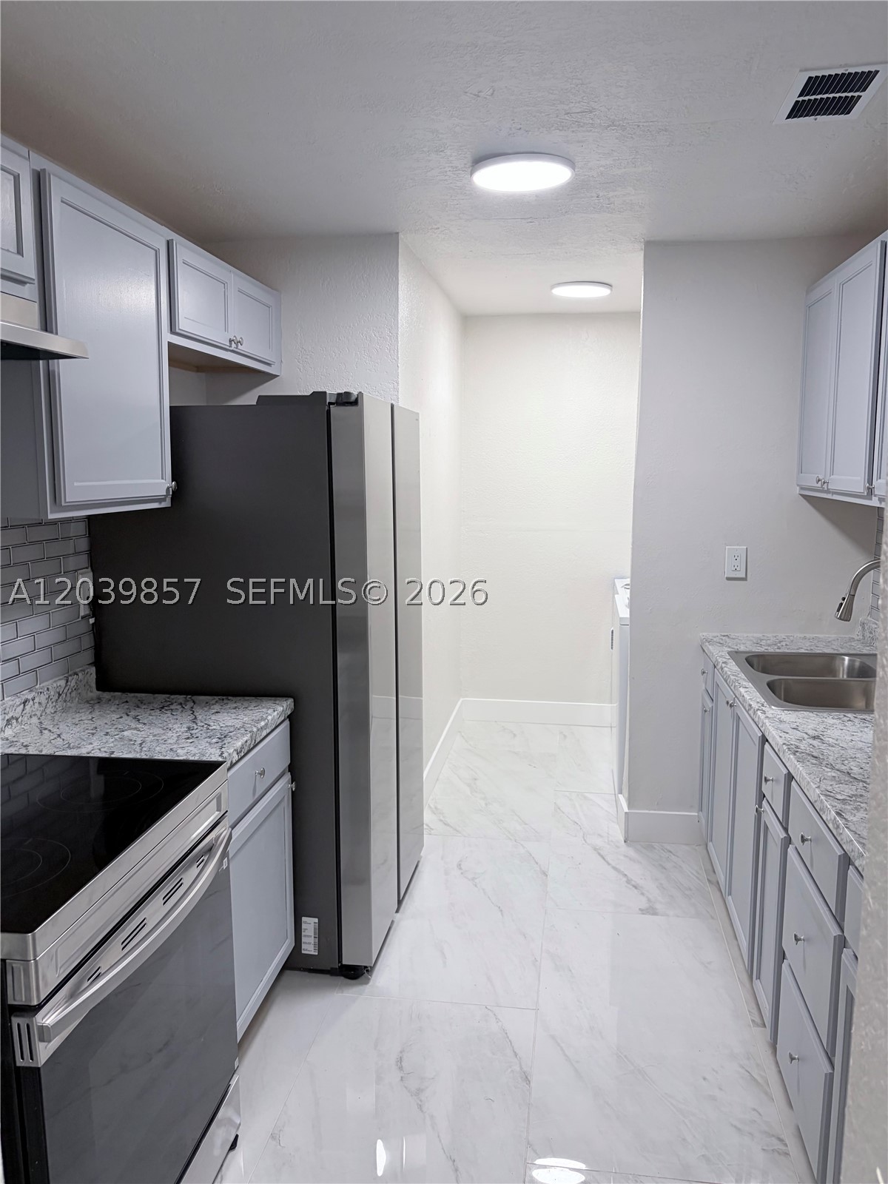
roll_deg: +0.5
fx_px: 889
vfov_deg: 67.3
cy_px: 592
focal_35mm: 26
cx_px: 444
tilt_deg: -7.5
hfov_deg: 53.1
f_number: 1.6
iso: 125
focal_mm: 5.96
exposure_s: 1/120
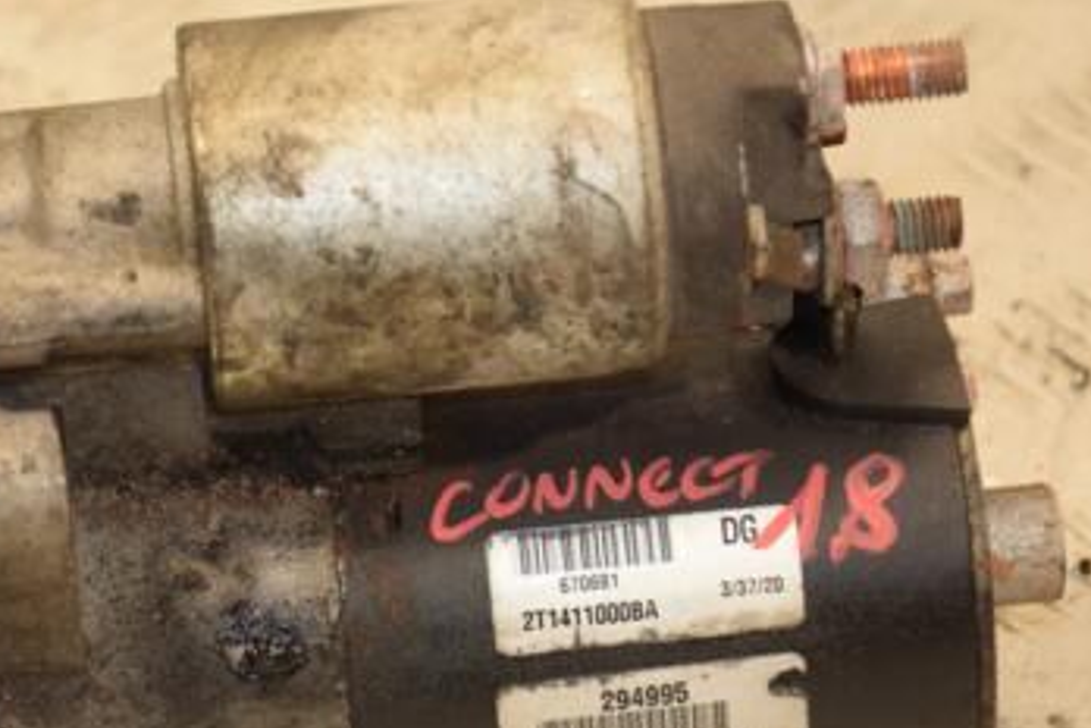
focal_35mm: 238
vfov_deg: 5.8
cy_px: 474
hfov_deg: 8.6
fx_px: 7212
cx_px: 304
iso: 800
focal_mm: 92
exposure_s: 1/100
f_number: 5.6
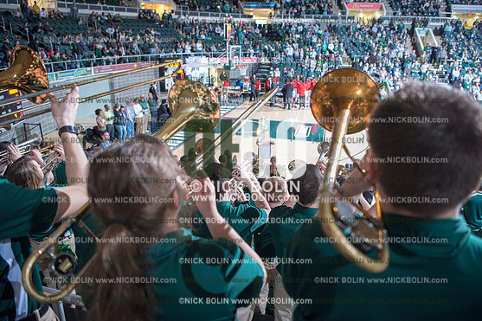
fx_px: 335
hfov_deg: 71.5
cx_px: 245
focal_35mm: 25
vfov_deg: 51.3
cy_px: 160
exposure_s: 1/30
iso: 2500
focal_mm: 24
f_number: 2.8
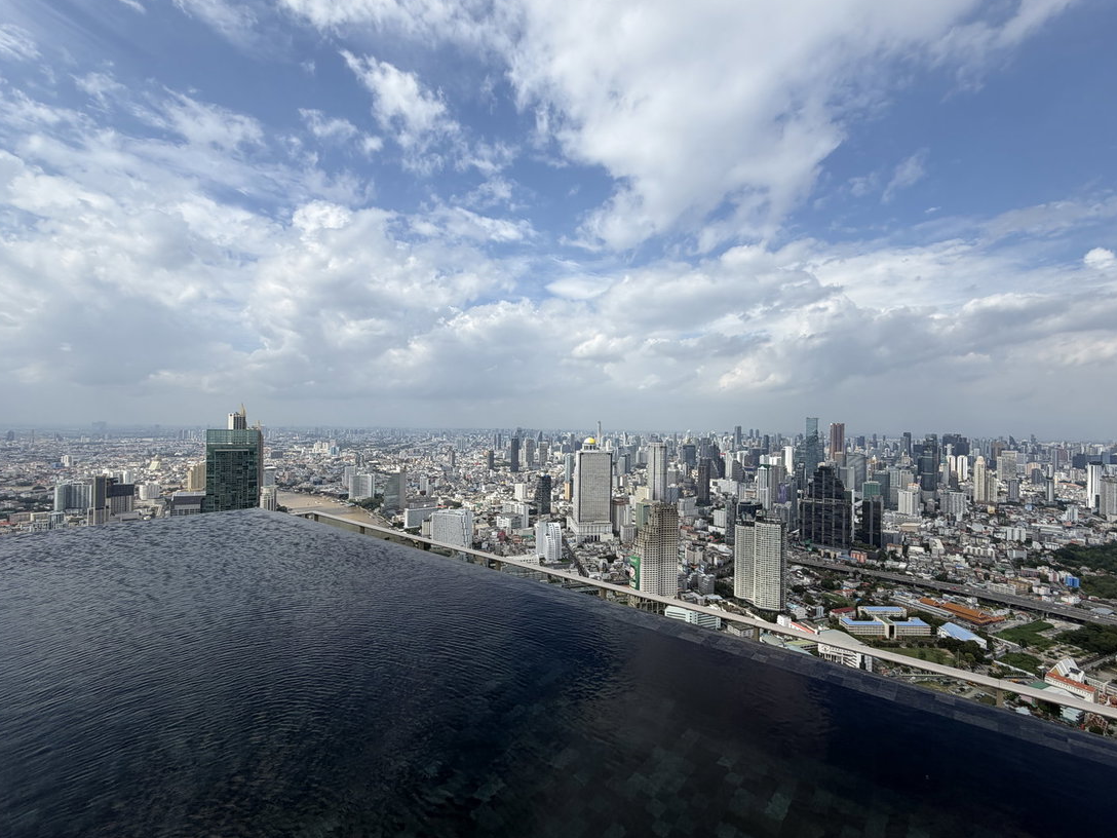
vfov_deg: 78.1
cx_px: 592
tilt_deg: +0.9
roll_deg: +0.1
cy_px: 422
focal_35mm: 16
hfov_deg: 94.4
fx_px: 516
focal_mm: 2.22
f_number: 2.2
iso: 20
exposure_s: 1/1125
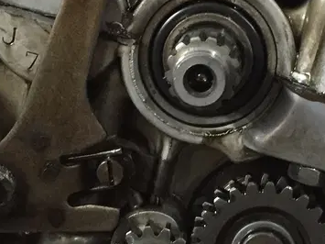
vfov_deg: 14.9
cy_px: 27
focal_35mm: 98
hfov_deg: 20.0
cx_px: 205
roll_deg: +5.7
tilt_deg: -3.7
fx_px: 920
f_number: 2.2
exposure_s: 1/17
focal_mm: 4.15
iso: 320
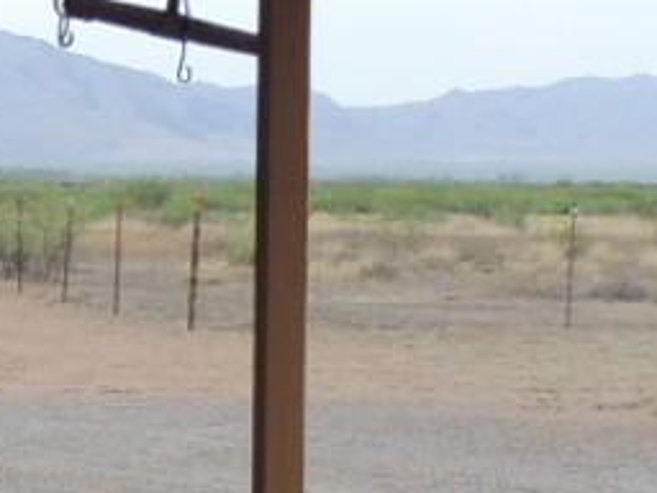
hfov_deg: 9.5
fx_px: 3910
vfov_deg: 7.0
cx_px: -121
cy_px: 899
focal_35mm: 206
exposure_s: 1/60
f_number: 3.2
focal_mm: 5.8
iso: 100
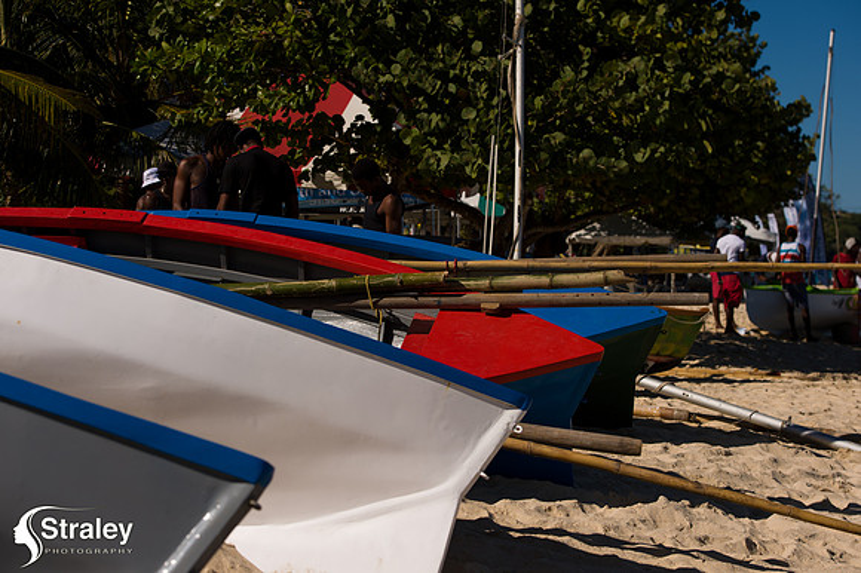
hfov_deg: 27.0
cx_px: 430
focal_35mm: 75
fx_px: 1793
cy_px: 286
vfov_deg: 18.2
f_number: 8
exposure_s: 1/1600
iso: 100
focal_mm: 75
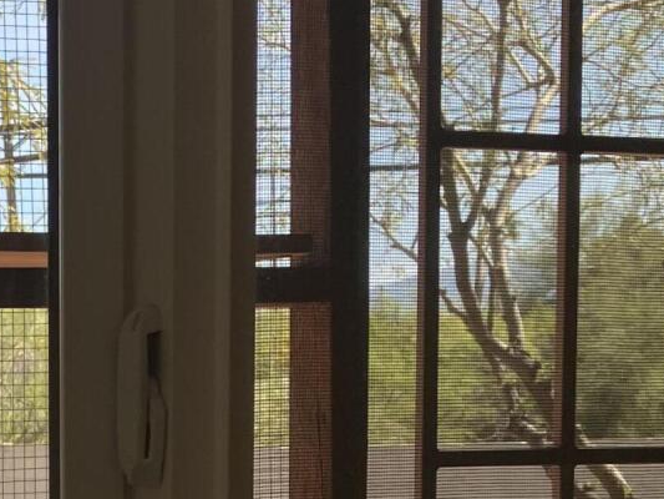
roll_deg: +0.5
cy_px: 599
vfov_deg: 13.7
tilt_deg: -5.0
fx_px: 2015
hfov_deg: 18.2
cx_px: 1
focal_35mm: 105
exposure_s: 1/360
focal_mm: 3.99
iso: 32
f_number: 1.8
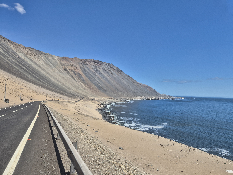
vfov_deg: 58.9
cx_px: 116
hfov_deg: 73.9
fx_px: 155
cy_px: 88
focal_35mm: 23
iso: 25
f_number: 1.8
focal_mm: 5.4
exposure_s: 1/2496
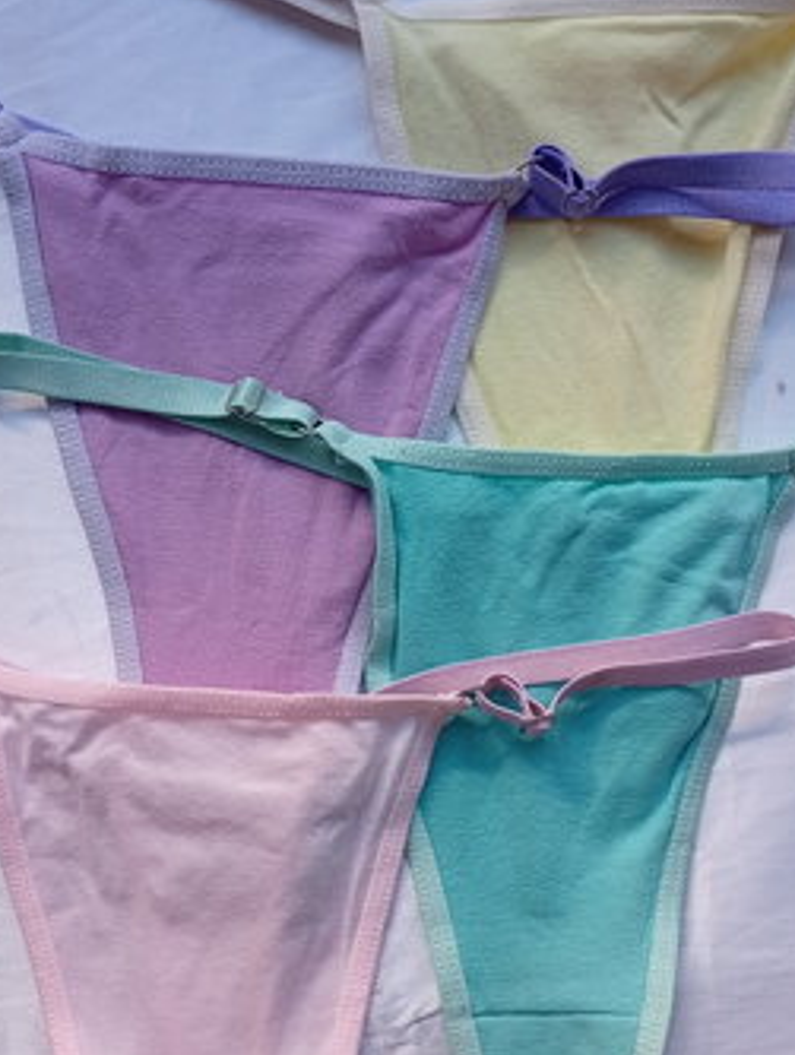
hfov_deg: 33.7
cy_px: 594
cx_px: 358
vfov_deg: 43.7
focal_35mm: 43
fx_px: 1313
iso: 120
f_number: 1.8
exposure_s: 1/50
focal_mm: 3.98
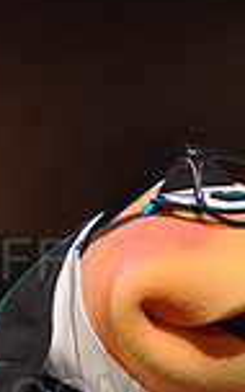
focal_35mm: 698
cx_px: -201
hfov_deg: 1.9
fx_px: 7457
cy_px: 355
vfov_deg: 3.0
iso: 1600
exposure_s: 1/400
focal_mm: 120
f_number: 2.8
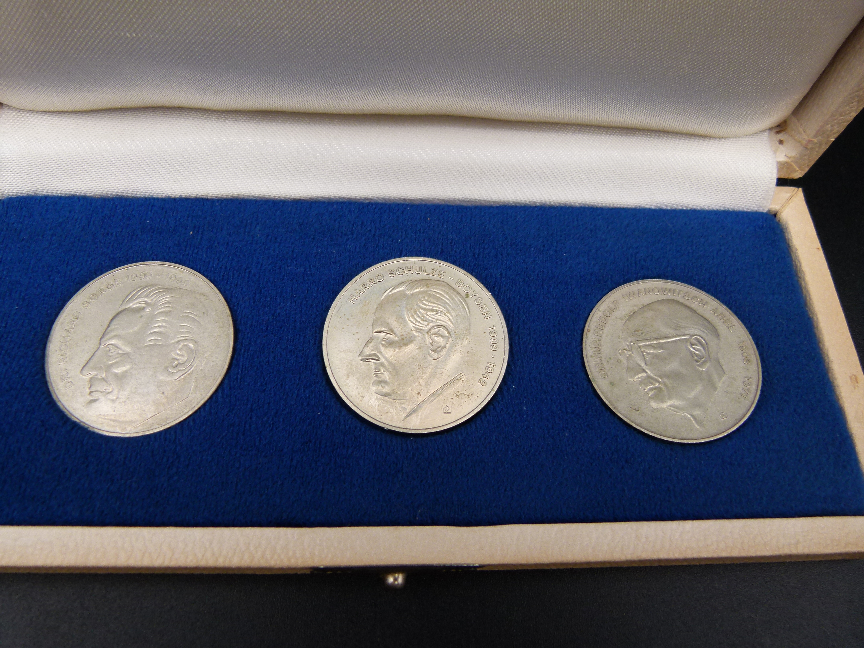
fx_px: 624
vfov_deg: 54.9
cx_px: 432
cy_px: 324
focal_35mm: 25
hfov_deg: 69.4
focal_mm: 4.5
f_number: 2.8
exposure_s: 1/60
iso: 100
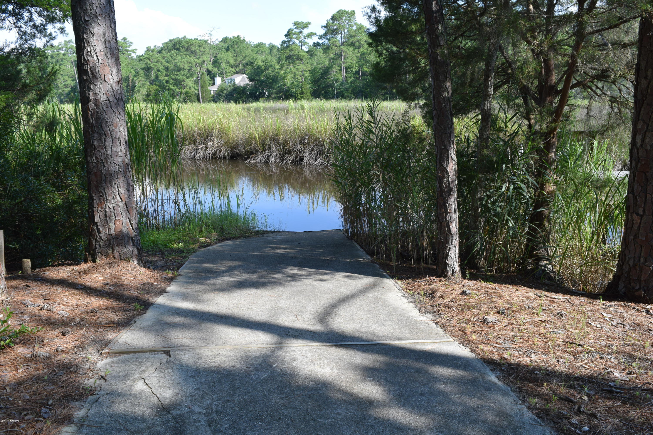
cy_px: 218
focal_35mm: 27
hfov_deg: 67.4
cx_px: 326
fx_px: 490
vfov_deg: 47.9
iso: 320
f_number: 8
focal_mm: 18
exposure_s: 1/250
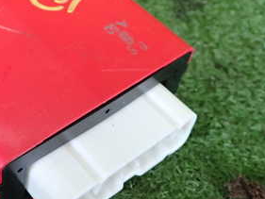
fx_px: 490
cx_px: 38
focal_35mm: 64
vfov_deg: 22.8
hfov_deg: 29.3
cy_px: 65
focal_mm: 5.4
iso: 500
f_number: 2.3
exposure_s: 1/125
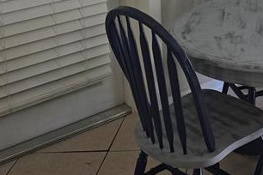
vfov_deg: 15.9
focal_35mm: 80
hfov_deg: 23.6
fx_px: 584
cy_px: -70
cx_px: 298
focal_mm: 6.3
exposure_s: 1/120
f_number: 1.7
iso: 160
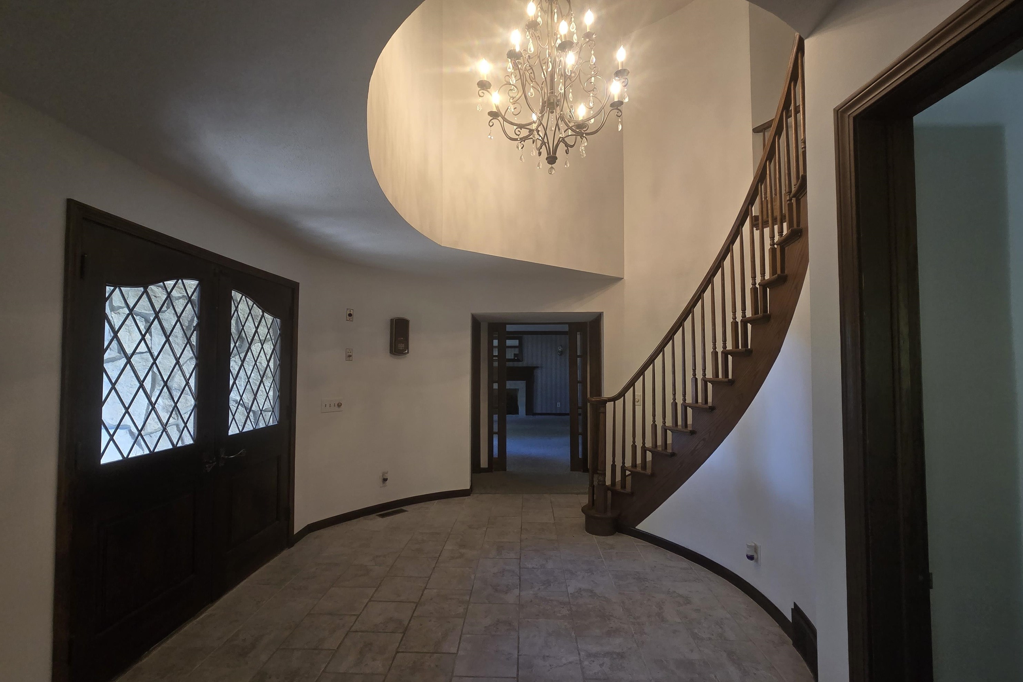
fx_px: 398
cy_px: 348
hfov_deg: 104.2
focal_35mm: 14
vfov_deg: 81.2
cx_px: 502
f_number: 2.2
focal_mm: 2.2
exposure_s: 1/60
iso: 200
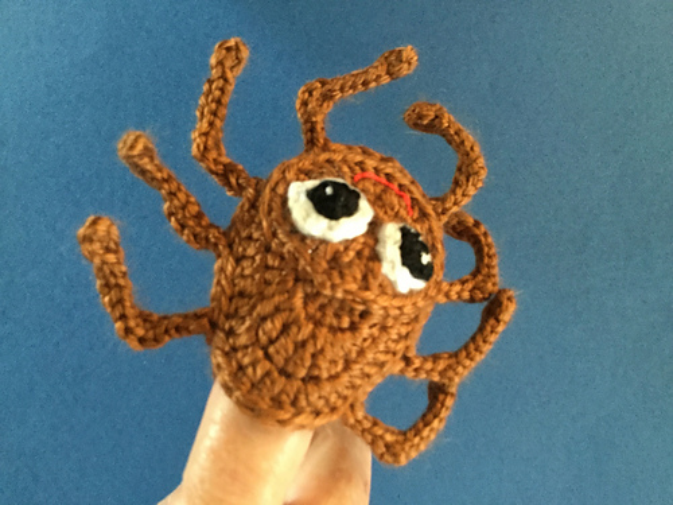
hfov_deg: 58.4
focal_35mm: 31
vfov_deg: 45.4
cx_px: 336
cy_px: 252
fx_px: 603
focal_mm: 3.3
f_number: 2.4
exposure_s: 1/17
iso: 250
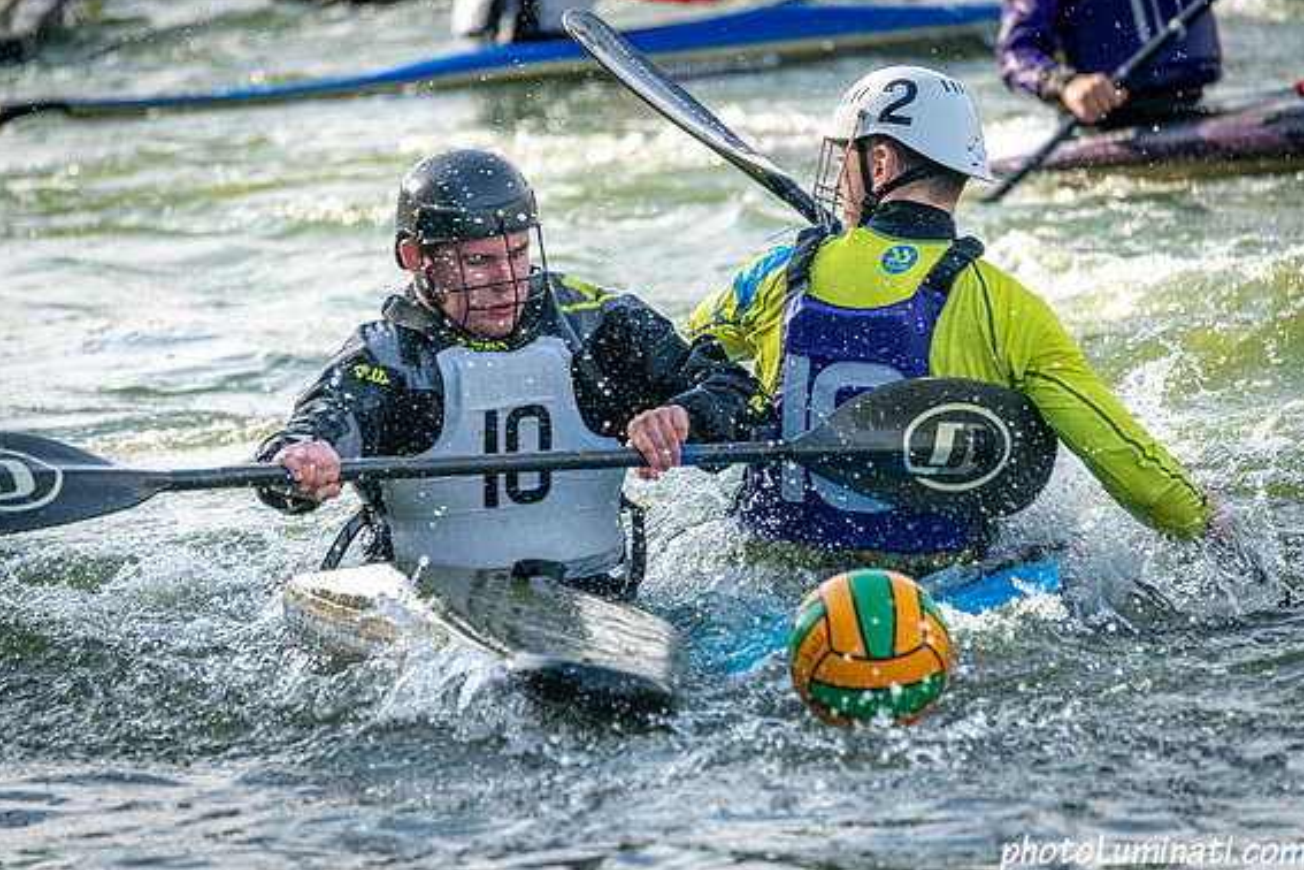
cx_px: 658
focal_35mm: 409
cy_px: 434
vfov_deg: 3.4
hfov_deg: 5.0
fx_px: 14814
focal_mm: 400
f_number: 7.1
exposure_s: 1/3200
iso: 2500
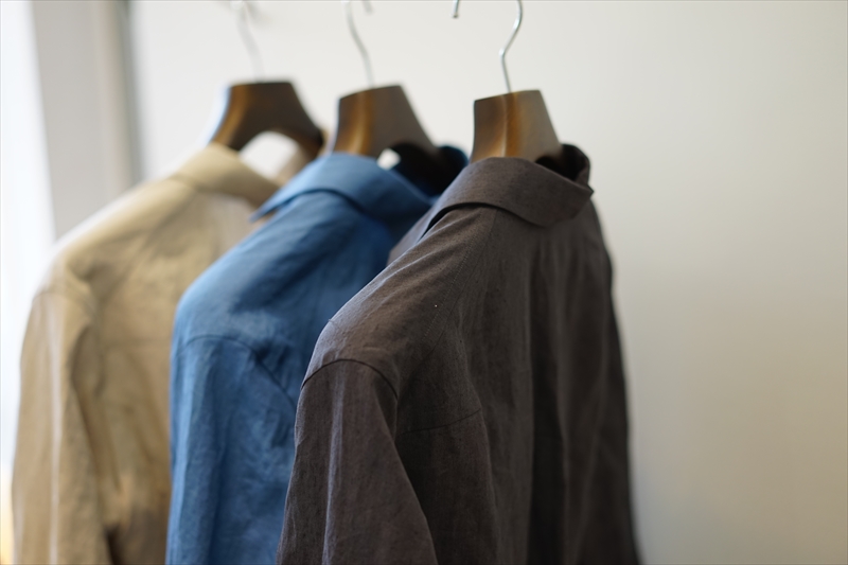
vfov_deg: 24.6
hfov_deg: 36.3
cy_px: 282
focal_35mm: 55
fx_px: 1295
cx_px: 424
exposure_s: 1/60
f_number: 2
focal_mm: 55
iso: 125
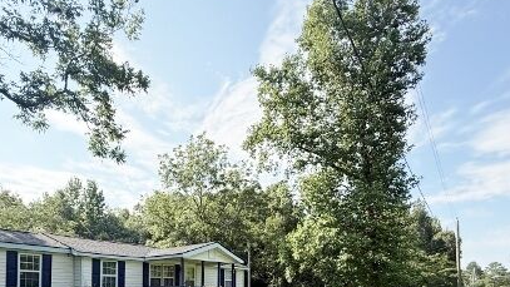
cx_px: 193
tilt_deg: +0.7
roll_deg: +0.1
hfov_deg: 75.1
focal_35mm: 24
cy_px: 282
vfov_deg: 41.9
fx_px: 325
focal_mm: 2.22
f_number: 2.2
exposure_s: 1/841
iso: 64
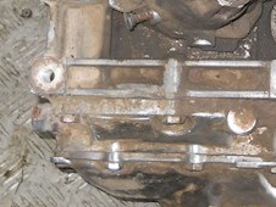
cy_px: -60
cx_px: 223
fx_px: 926
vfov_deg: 12.4
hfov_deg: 16.8
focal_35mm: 116
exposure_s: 1/30
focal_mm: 6.72
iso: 100
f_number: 3.1
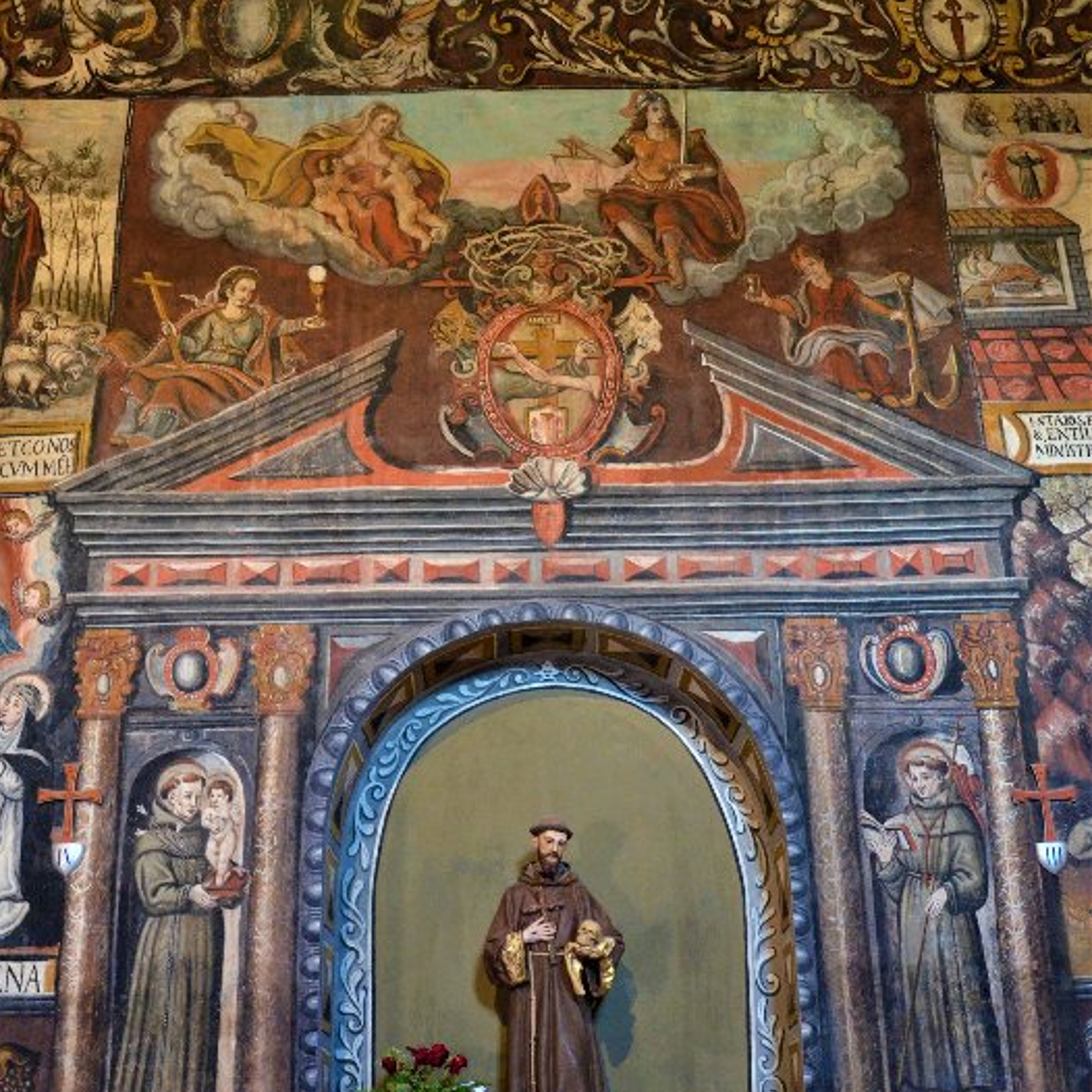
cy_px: 658
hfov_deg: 41.3
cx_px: 544
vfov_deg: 41.1
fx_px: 1451
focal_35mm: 41
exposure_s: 1/25
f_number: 3.8
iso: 2000
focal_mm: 21
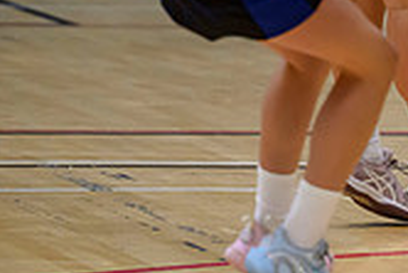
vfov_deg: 2.0
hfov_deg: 2.9
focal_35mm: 698
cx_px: 708
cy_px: -151
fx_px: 7917
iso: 5000
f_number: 3.5
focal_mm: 200
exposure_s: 1/1000
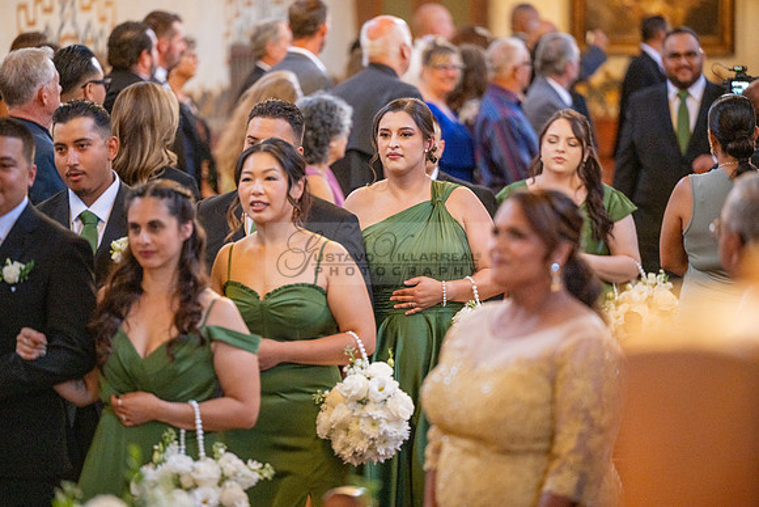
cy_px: 254
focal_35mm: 200
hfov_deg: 10.3
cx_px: 380
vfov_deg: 6.9
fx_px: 4217
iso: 1250
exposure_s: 1/320
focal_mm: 200
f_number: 3.2
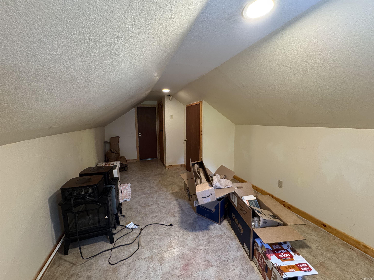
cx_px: 187
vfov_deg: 85.7
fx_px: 151
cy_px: 140
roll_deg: -0.2
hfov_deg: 102.1
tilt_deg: -7.6
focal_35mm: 14
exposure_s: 1/60
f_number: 2.2
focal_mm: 2.22
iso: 400
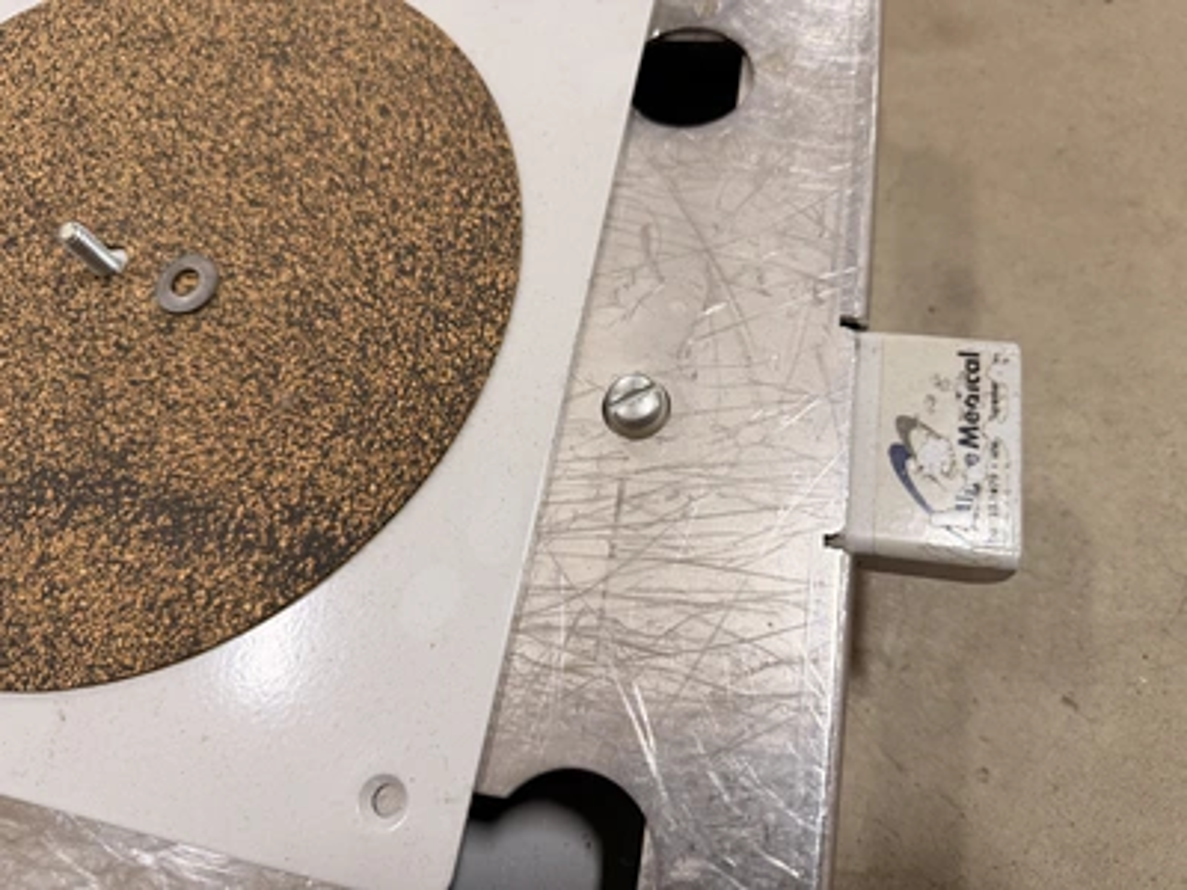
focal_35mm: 24
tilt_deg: -69.9
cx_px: 594
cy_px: 445
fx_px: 823
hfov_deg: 71.6
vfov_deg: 56.8
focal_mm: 6.76
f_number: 1.78
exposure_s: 1/60
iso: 320
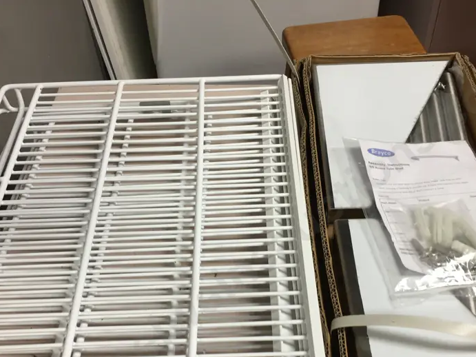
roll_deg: +2.3
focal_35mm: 43
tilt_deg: -43.5
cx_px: 256
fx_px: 591
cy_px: 264
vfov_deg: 33.0
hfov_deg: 43.8
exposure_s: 1/17
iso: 40
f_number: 2.2
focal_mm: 4.15
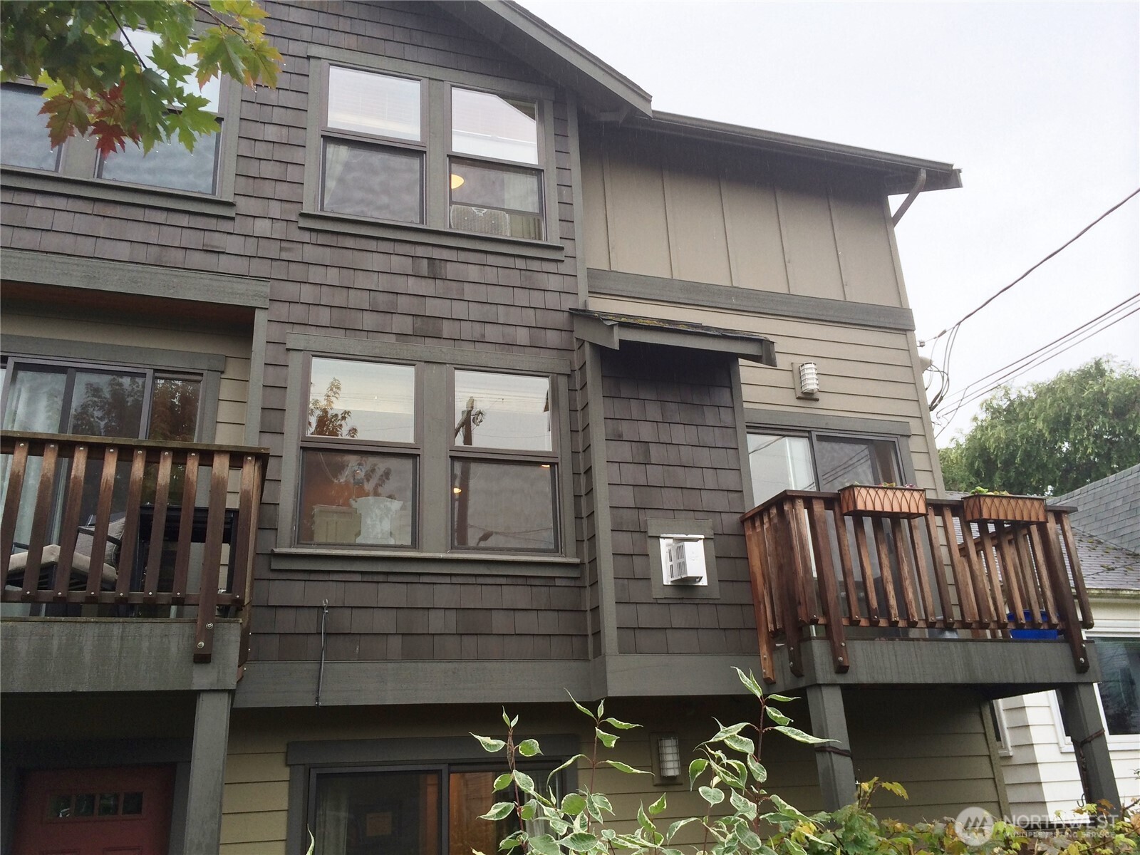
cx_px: 570
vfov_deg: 46.8
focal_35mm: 30
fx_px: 988
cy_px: 428
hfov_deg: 60.0
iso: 64
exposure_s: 1/120
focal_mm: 4.12
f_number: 2.2
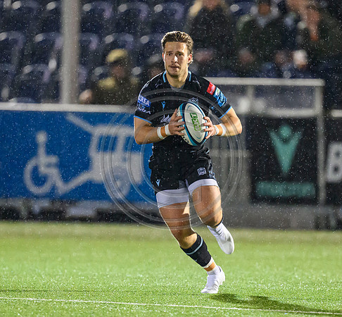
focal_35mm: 883
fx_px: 9507
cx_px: 197
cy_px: 188
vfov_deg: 1.9
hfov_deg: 2.1
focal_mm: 400
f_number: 3.2
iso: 8000
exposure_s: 1/1000
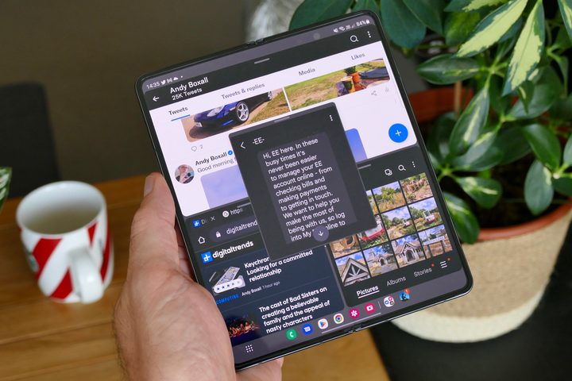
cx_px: 286
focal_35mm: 62
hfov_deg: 32.4
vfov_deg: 21.9
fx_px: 985
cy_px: 190
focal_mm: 22.58
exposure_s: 1/80
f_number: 4
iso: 320
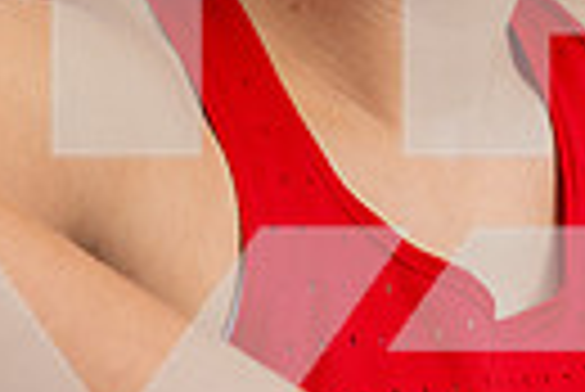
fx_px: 3807
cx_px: 311
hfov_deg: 8.8
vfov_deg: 5.9
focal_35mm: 234
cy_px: -89
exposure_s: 1/250
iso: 200
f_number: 8
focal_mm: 51
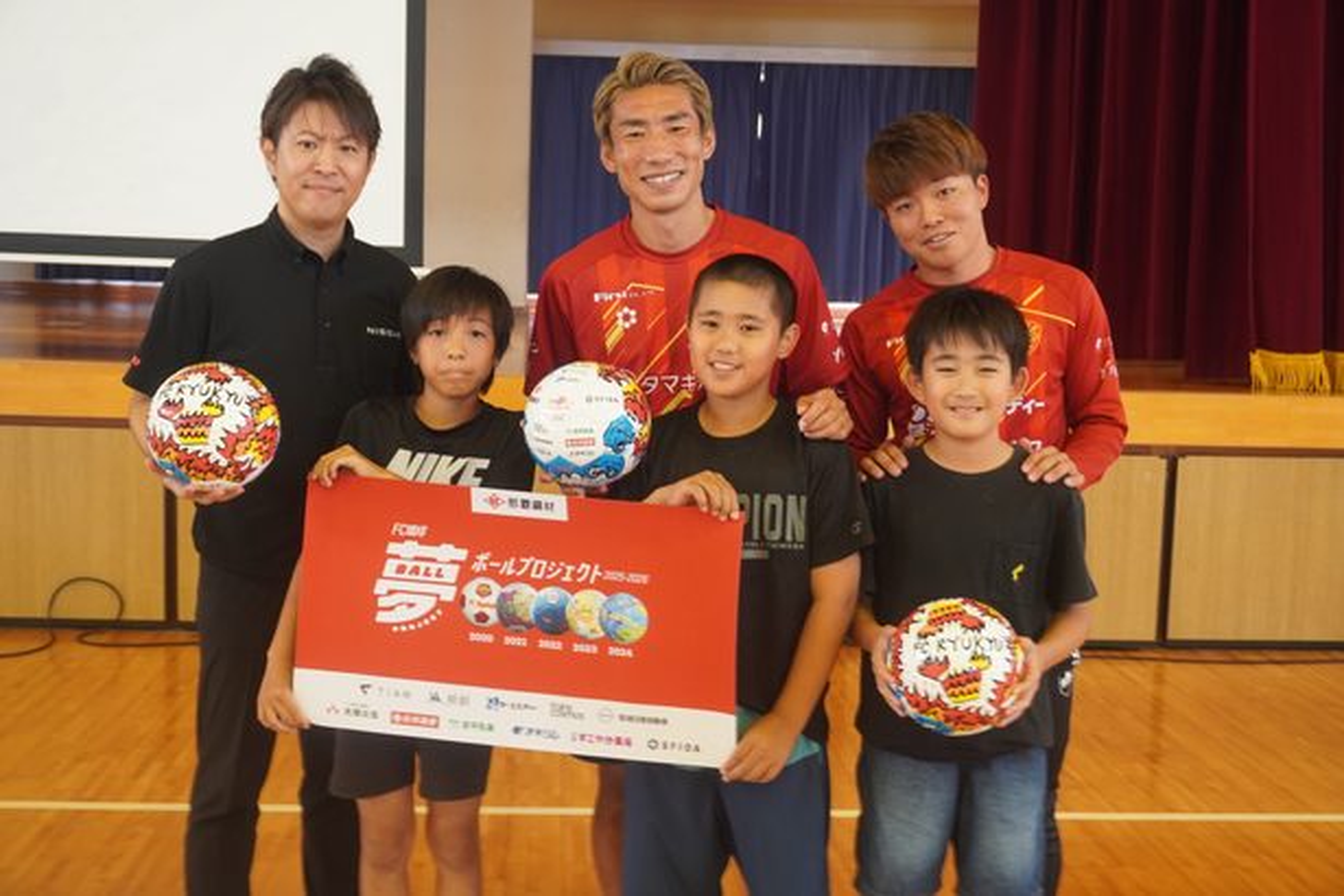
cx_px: 672
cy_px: 448
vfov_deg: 31.9
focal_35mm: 42
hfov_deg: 46.4
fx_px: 1568
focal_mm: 28
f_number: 5.6
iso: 640
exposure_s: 1/25
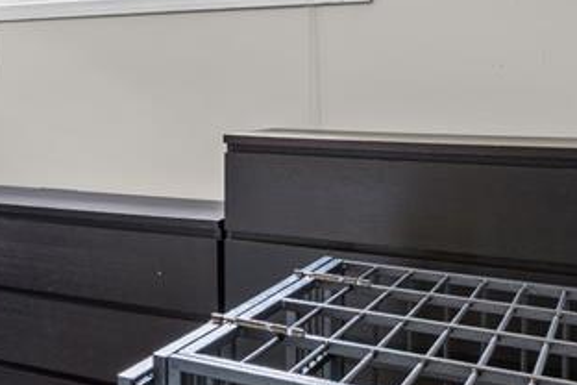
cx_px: -263
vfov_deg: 22.9
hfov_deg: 26.1
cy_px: 118
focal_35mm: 59
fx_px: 946
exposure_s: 1/4
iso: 400
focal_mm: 18
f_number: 8
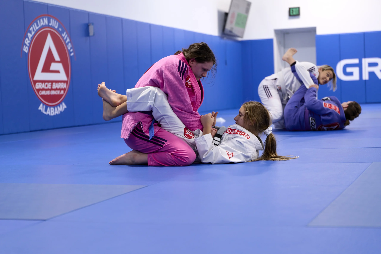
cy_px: 127
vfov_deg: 19.4
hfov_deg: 28.9
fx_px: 741
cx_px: 190
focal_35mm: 70
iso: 1600
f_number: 2.8
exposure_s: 1/250
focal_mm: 70
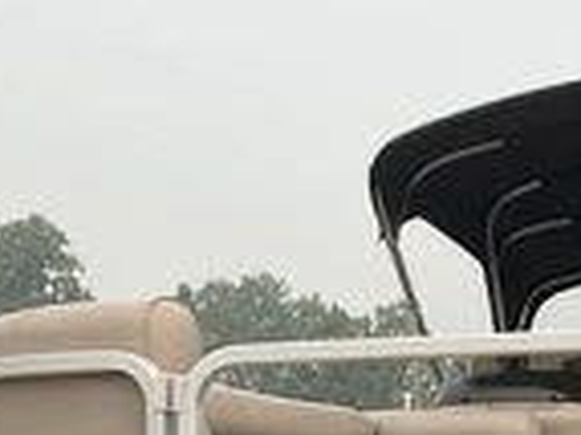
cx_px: 459
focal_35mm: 81
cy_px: 443
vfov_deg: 17.7
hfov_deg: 23.8
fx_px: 1358
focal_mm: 3
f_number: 1.8
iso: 25
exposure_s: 1/2427
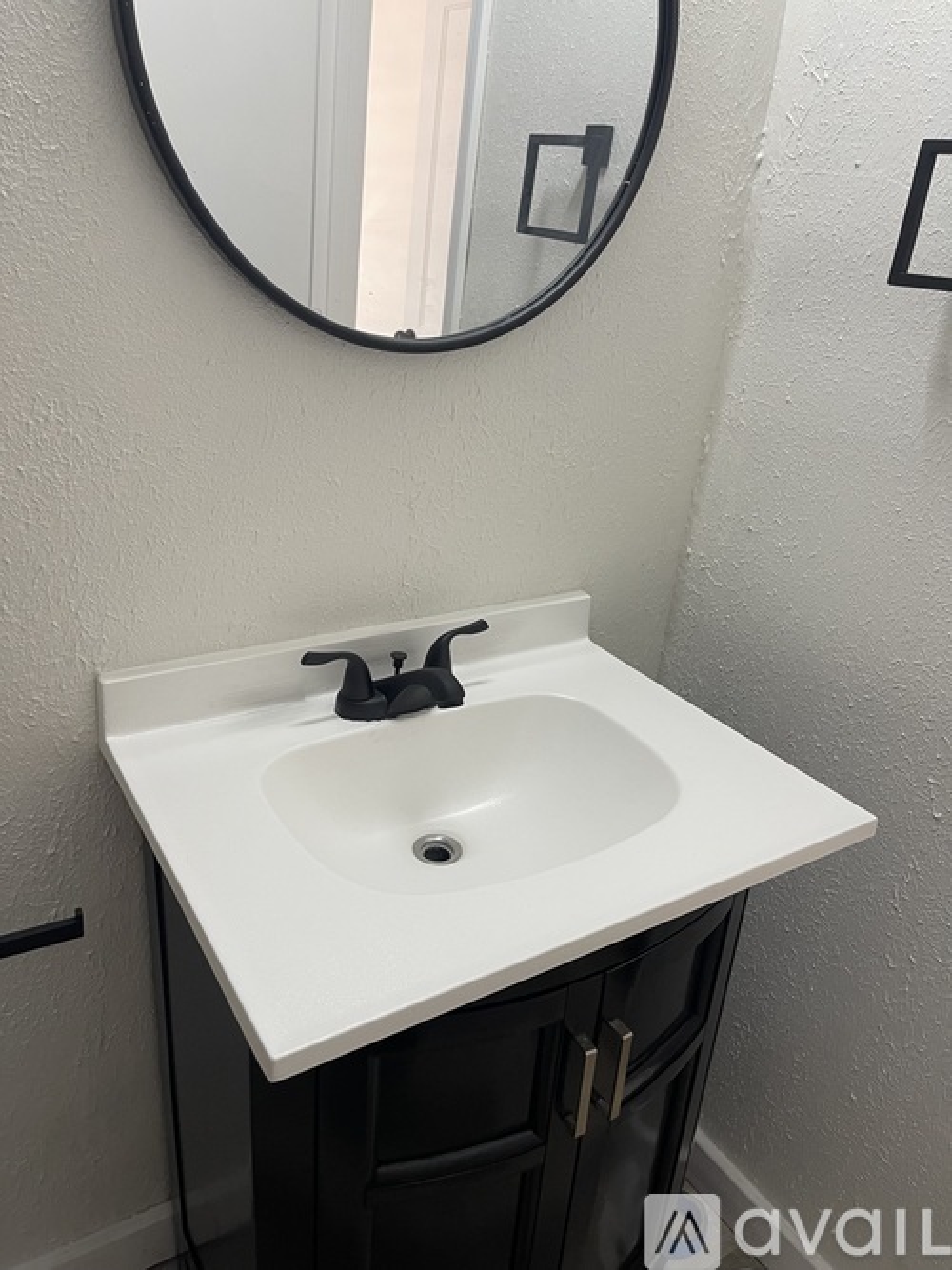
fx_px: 917
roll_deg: -6.8
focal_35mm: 25
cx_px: 476
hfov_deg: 54.9
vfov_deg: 69.4
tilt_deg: -20.8
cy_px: 635
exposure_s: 1/60
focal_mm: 5.1
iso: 125
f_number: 1.6
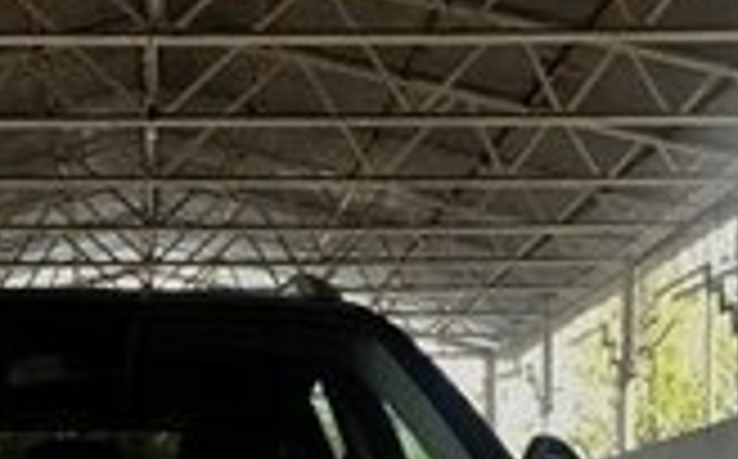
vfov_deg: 13.2
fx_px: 1868
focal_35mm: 93
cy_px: 693
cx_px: 99
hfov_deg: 21.9
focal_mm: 4.15
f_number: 2.2
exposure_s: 1/33
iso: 50
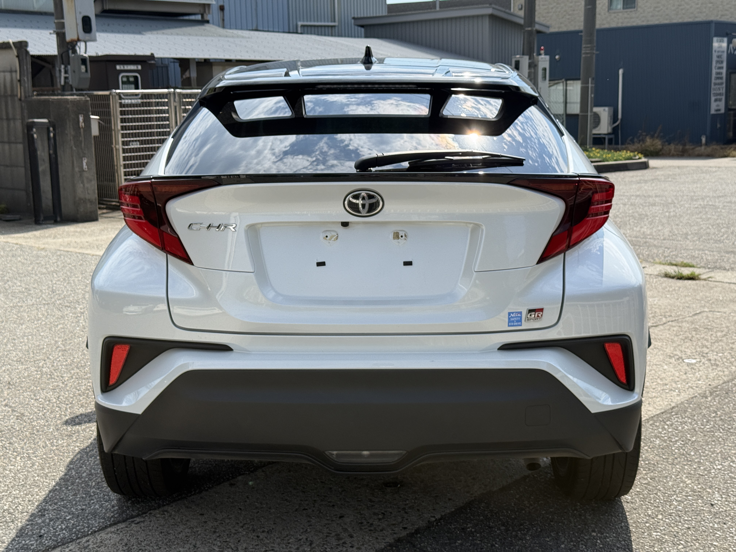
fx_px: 1021
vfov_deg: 30.3
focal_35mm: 48
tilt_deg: -9.3
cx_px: 368
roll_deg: +1.3
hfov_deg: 39.7
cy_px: 276
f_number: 1.78
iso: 80
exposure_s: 1/5208
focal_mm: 6.76
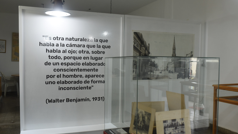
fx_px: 233
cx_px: 120
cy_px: 74
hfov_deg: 54.0
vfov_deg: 32.0
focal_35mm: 37
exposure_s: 1/100
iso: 1600
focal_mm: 35
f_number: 5
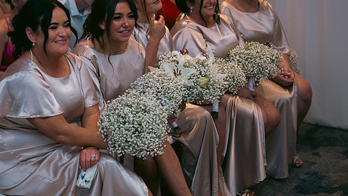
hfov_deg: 25.6
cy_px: 67
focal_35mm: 83
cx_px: 148
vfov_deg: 14.6
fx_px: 766
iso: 800
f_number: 3.5
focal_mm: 66
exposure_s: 1/160
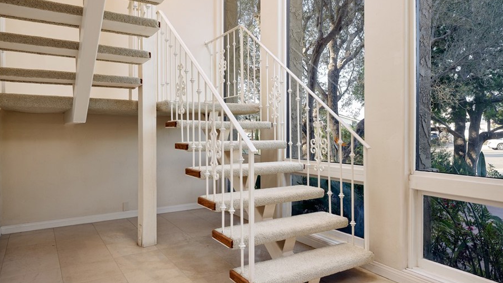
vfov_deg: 46.0
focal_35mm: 25
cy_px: 131
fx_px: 333
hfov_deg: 74.0
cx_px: 257
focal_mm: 21
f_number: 8
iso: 400
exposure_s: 1/80
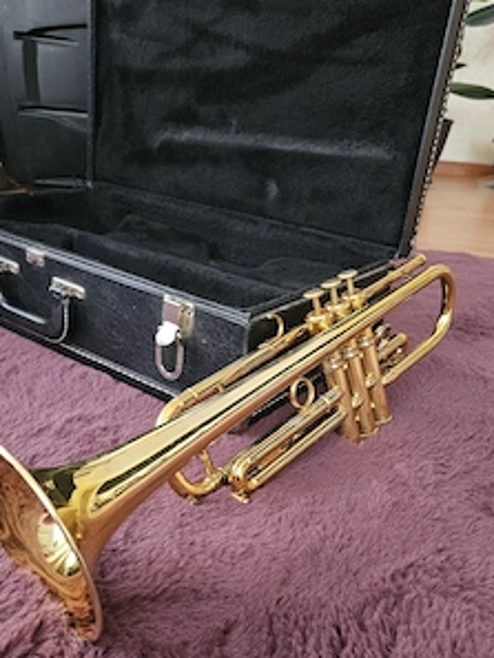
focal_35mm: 31
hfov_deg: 45.5
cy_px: 366
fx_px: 589
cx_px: 235
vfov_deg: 58.2
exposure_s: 1/25.1
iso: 800
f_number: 1.8
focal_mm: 5.4
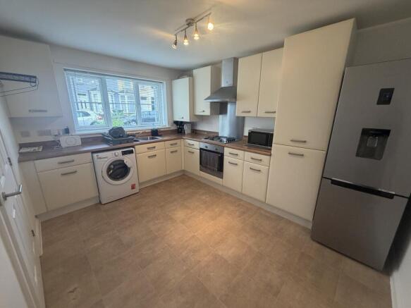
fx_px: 166
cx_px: 206
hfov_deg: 102.1
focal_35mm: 14
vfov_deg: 85.7
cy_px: 154
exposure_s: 1/100
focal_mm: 2.22
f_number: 2.2
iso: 250
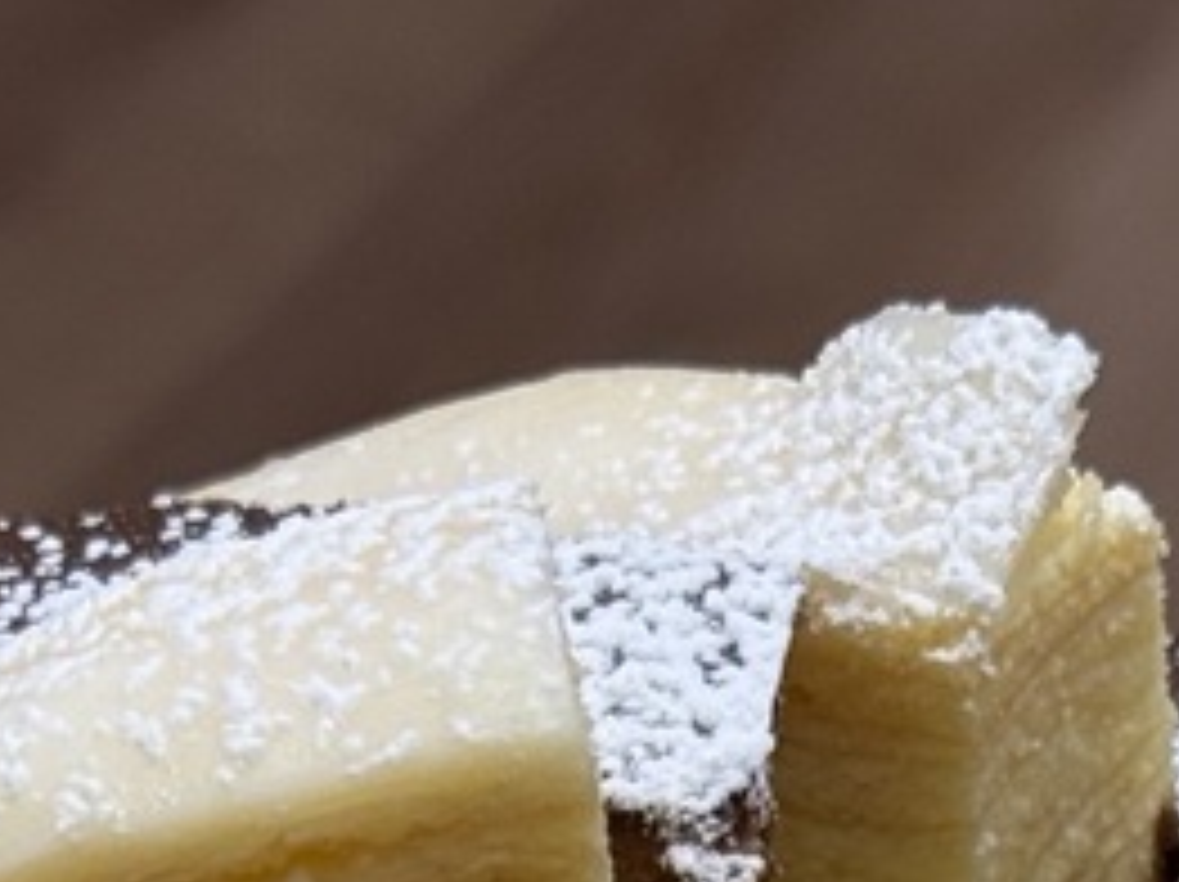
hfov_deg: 9.0
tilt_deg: -40.9
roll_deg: +3.8
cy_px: 1980
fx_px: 7486
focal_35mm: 220
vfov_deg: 6.5
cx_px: 468
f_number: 1.78
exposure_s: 1/284
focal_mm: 6.76
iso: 64
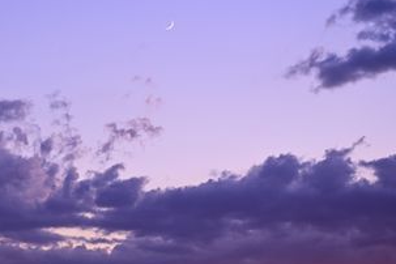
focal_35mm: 115
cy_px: 118
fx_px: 1265
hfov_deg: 17.7
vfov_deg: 11.9
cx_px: 124
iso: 560
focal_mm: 68
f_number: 4.8
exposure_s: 1/10
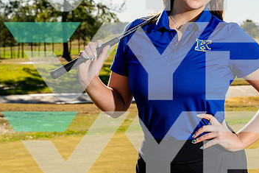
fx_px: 713
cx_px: 191
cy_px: 61
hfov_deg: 20.5
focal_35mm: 99
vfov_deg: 13.8
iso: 100
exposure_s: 1/250
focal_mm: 60
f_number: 8
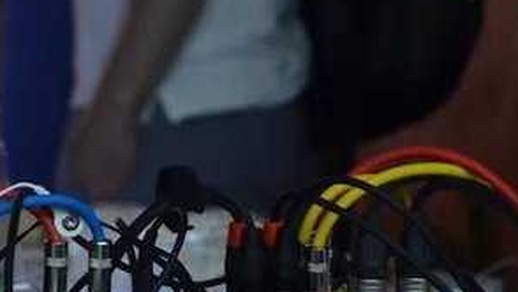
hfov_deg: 9.1
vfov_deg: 5.4
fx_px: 3081
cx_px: -470
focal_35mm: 224
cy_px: -135
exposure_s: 1/30
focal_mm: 35
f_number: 2.8
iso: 1600
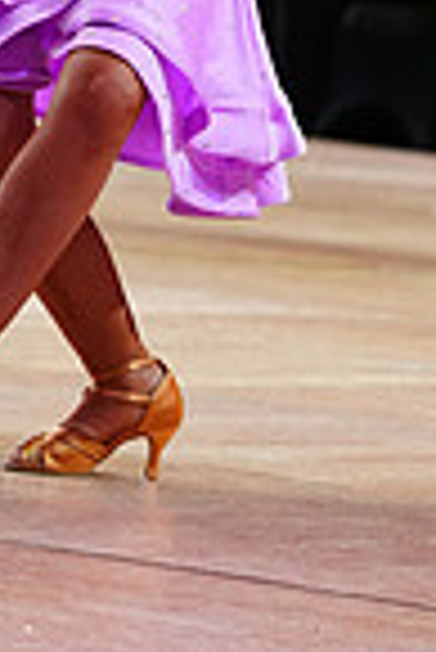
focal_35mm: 376
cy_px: -387
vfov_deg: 5.4
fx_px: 6814
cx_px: -11
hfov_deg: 3.7
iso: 2500
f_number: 4
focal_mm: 94
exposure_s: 1/250
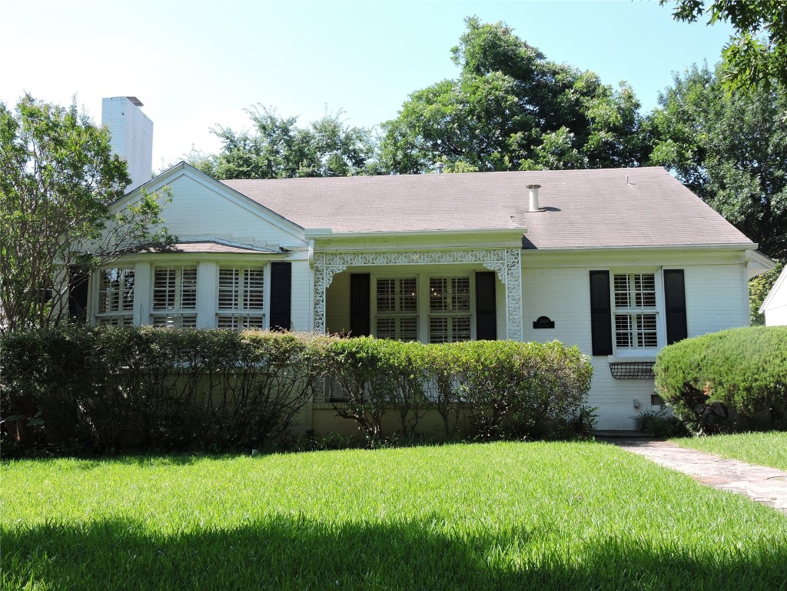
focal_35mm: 33
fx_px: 750
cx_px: 394
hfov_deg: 55.4
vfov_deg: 42.9
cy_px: 296
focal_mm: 5.9
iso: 100
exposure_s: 1/320
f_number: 3.6
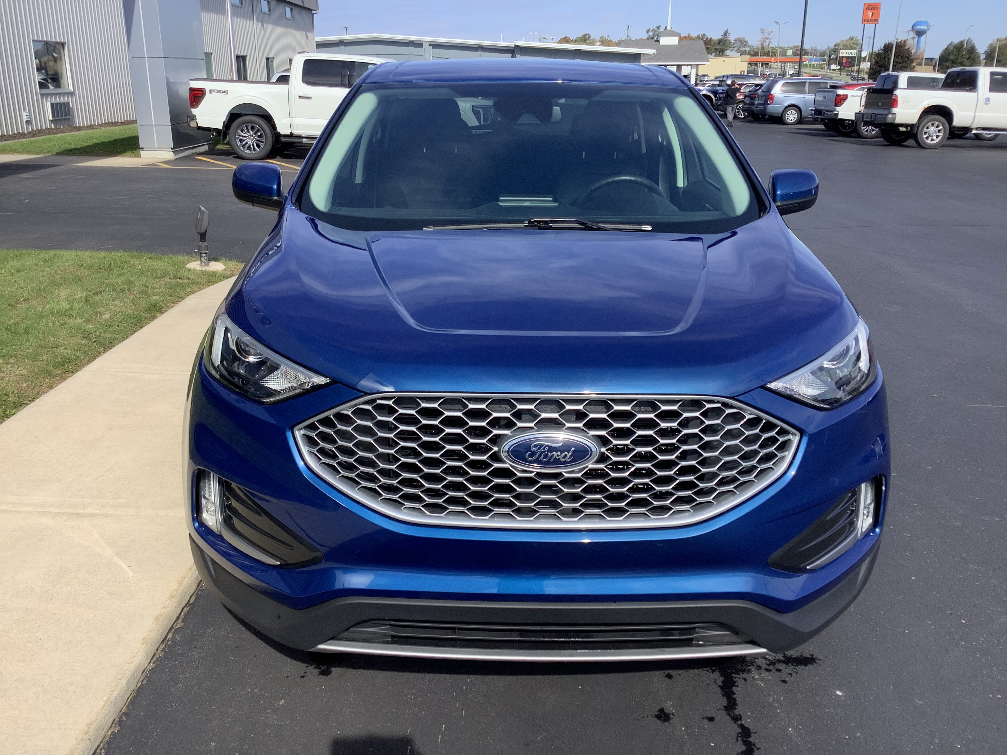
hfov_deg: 58.4
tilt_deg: -19.5
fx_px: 902
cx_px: 504
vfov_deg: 45.4
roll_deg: +0.4
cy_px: 378
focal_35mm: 31
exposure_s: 1/741
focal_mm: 3.3
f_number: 2.4
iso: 25
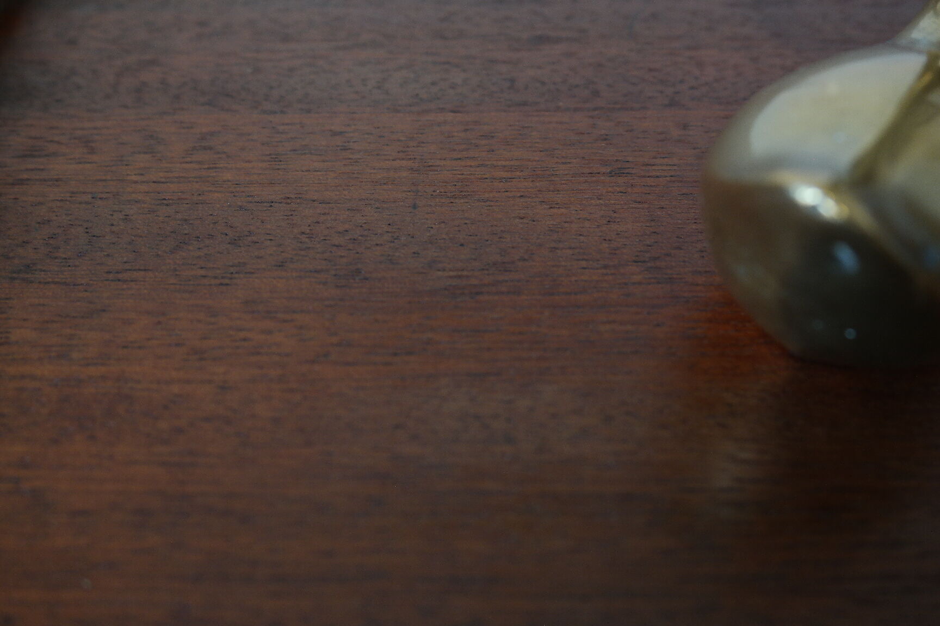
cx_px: 470
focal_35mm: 46
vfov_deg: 29.2
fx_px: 1201
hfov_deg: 42.7
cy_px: 313
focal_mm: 30
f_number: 5.6
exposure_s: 1/25
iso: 800
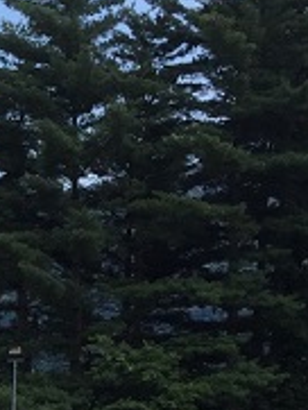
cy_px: 531
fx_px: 1327
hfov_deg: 12.1
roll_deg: -1.0
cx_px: -254
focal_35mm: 112
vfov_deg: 16.6
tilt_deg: -6.6
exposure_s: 1/1236
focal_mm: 4.15
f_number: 2.2
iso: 32
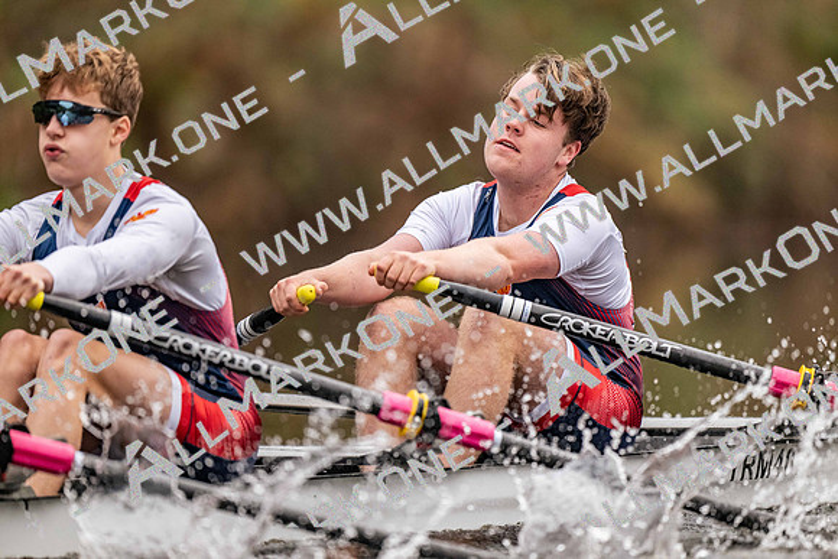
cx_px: 419
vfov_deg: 2.3
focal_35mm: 600
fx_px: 13969
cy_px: 280
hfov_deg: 3.4
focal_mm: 600
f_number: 4
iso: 3200
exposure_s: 1/2500
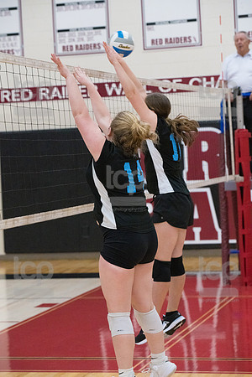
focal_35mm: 110
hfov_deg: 12.5
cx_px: 126
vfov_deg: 18.6
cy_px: 188
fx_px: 1155
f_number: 4.5
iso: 6400
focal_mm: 110
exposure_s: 1/1000
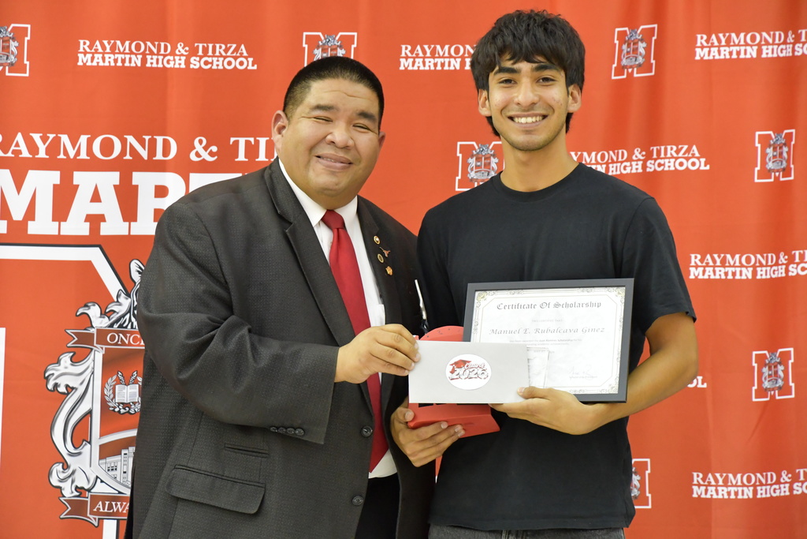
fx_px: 2847
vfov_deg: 10.8
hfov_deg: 16.1
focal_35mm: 127
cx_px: 404
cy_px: 270
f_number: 6.3
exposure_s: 1/160
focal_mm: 85
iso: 5000
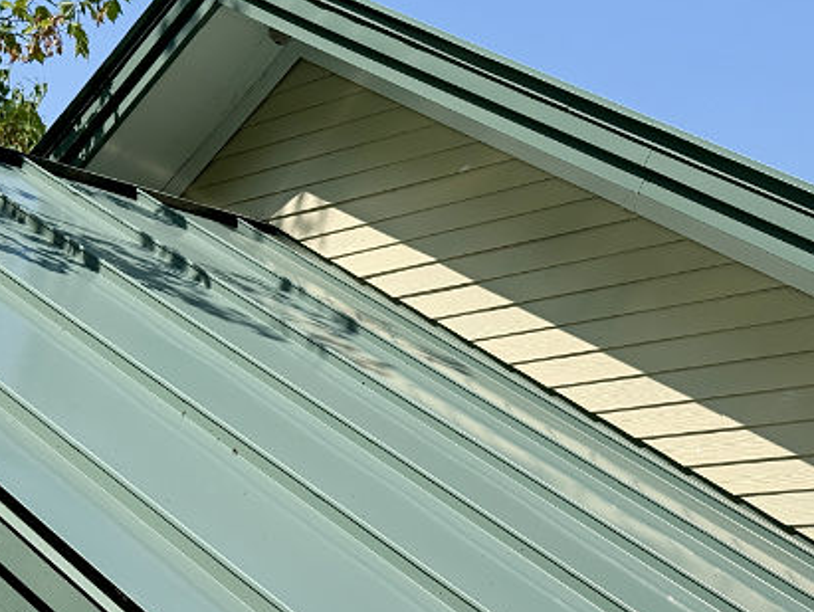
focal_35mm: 70
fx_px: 1648
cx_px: 410
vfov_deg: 21.0
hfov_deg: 27.8
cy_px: 337
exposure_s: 1/4587
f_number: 1.8
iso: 64
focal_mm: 6.8
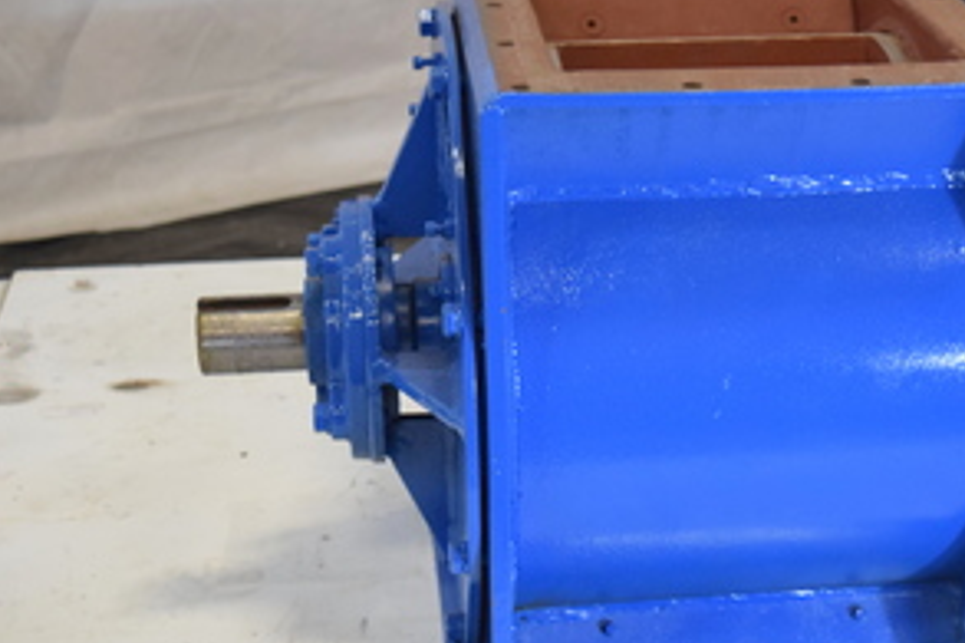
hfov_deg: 23.2
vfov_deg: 15.7
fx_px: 2331
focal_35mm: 87
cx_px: 698
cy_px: 364
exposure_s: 1/125
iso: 1250
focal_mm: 34
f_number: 4.5
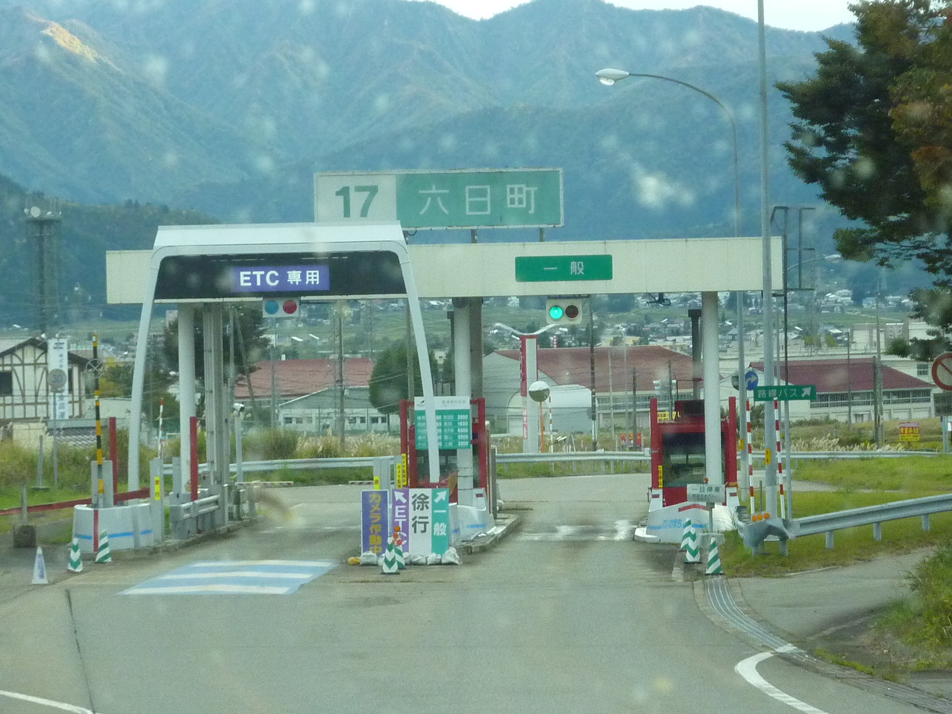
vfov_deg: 7.9
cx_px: 476
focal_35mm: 187
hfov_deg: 10.6
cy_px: 357
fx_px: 5143
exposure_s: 1/200
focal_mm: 17
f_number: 4.3
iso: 320
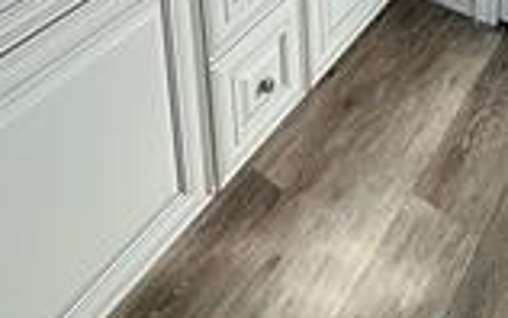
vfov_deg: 18.9
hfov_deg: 44.3
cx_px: 236
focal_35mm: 45
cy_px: -305
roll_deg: +4.1
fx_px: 623
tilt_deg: -10.4
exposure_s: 1/326
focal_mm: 2.22
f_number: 2.2
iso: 40
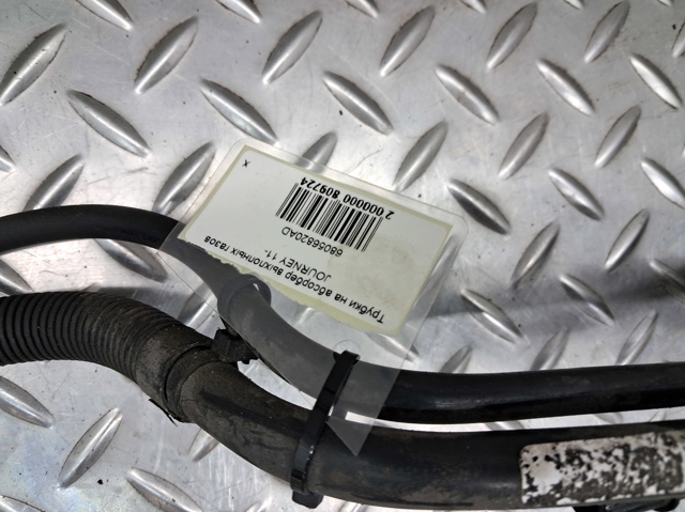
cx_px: 342
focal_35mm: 27
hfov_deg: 65.4
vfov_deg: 51.3
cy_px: 256
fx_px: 534
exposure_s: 1/50
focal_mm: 4
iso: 100
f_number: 1.8
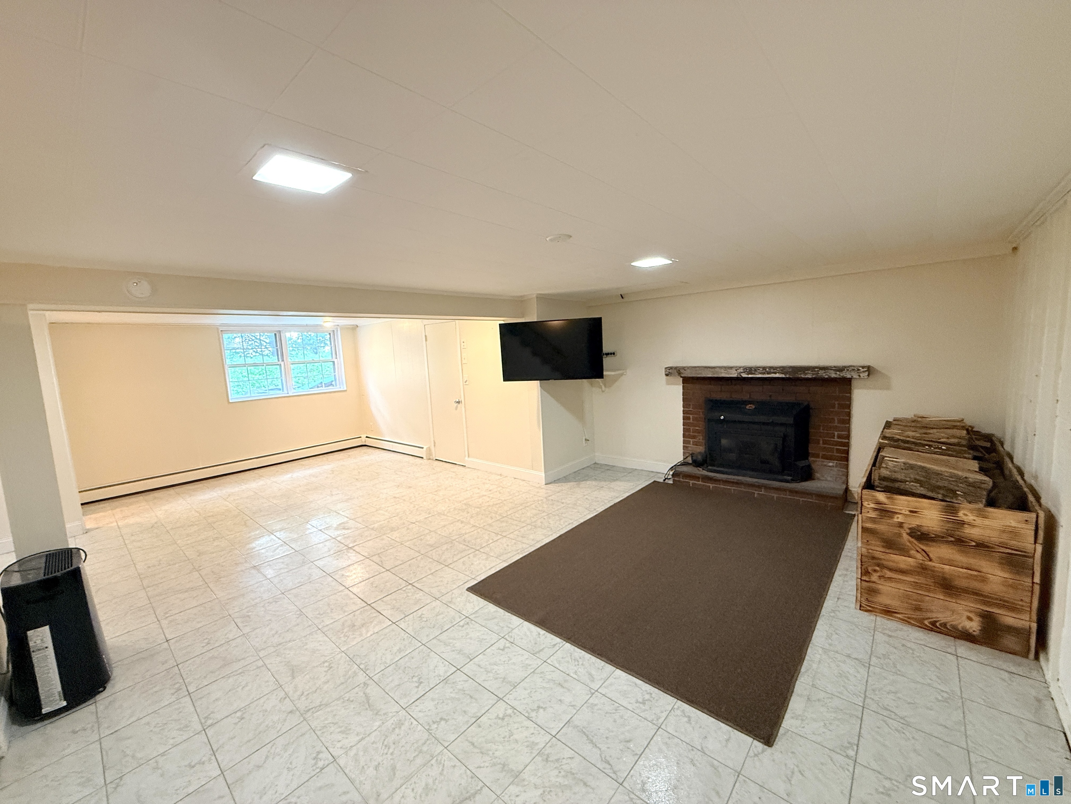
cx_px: 536
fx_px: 433
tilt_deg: -6.9
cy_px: 402
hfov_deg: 102.1
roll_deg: +2.8
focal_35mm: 14
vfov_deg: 85.7
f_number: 2.2
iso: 400
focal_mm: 2.22
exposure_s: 1/60
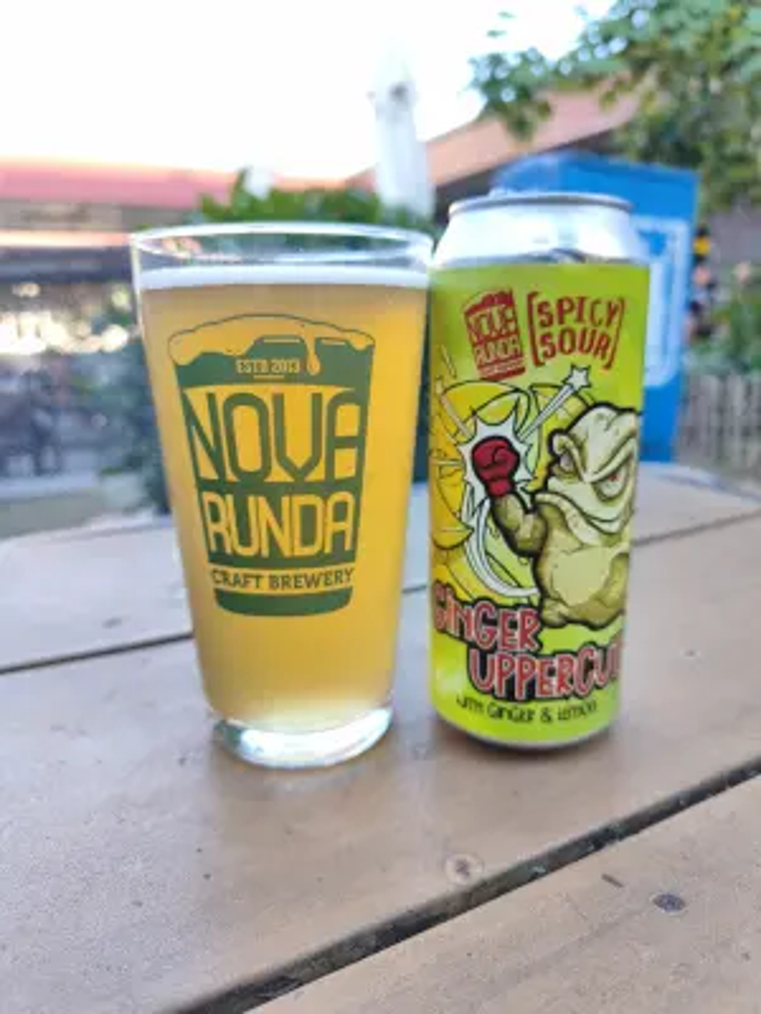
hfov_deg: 58.9
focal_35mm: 23
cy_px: 507
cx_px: 380
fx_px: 674
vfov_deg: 73.9
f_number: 1.7
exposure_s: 1/100
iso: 125
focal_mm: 6.06
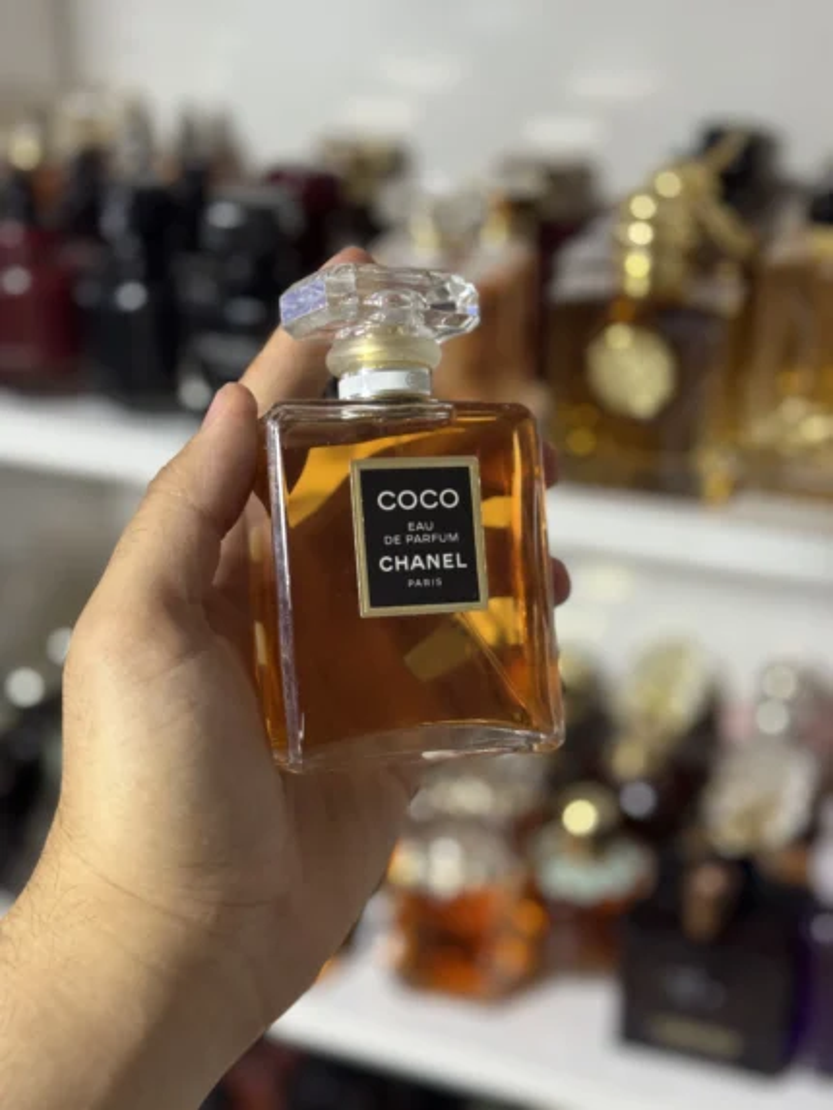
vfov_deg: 39.6
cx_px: 416
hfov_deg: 30.3
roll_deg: -0.3
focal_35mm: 48
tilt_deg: -26.3
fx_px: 1540
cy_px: 555
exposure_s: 1/50
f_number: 1.78
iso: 200
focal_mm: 6.76
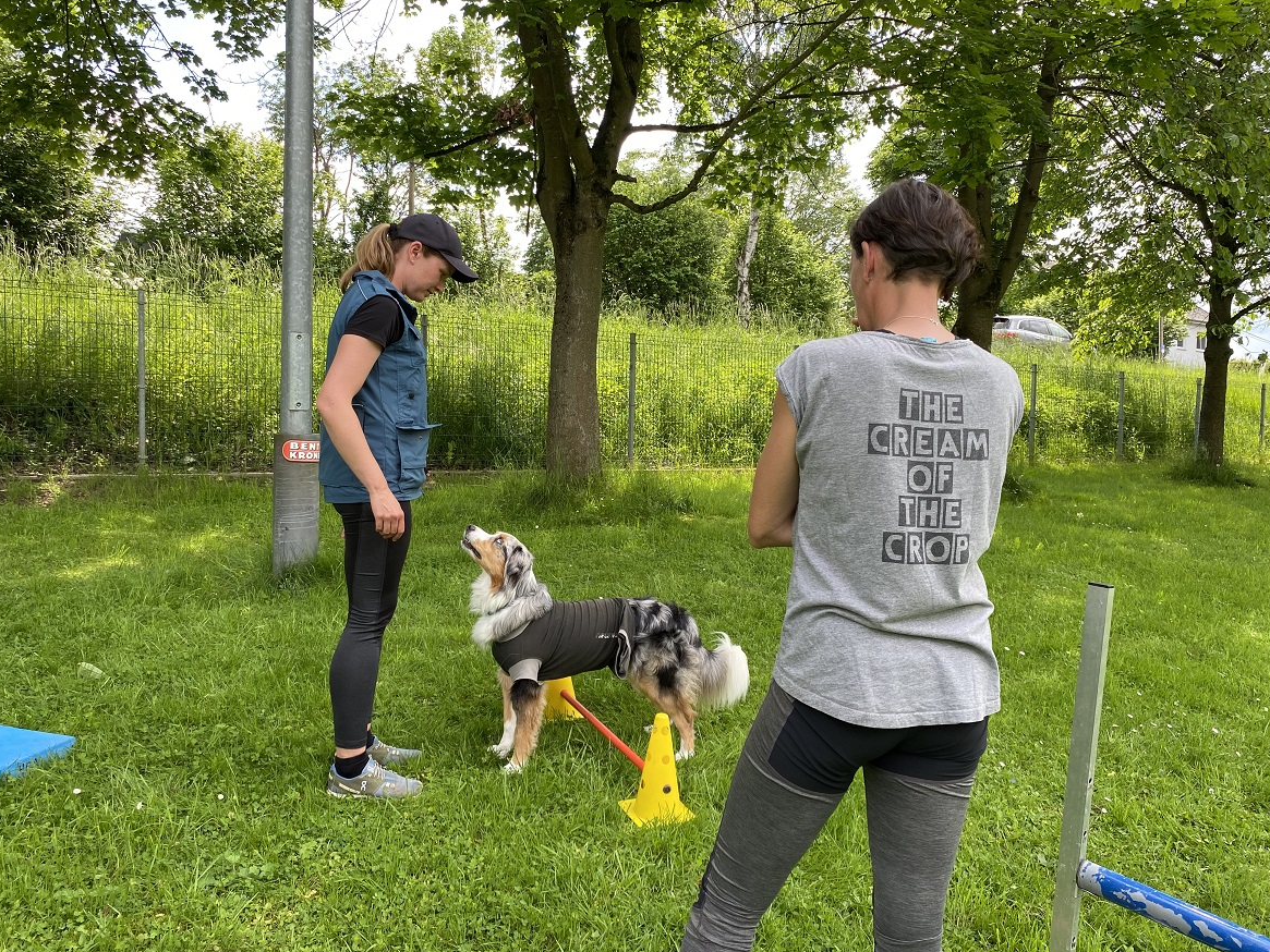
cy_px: 476
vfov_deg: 51.4
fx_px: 991
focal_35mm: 27
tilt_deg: +2.4
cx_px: 638
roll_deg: -0.6
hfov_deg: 65.3
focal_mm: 4.25
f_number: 1.8
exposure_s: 1/330
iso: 32
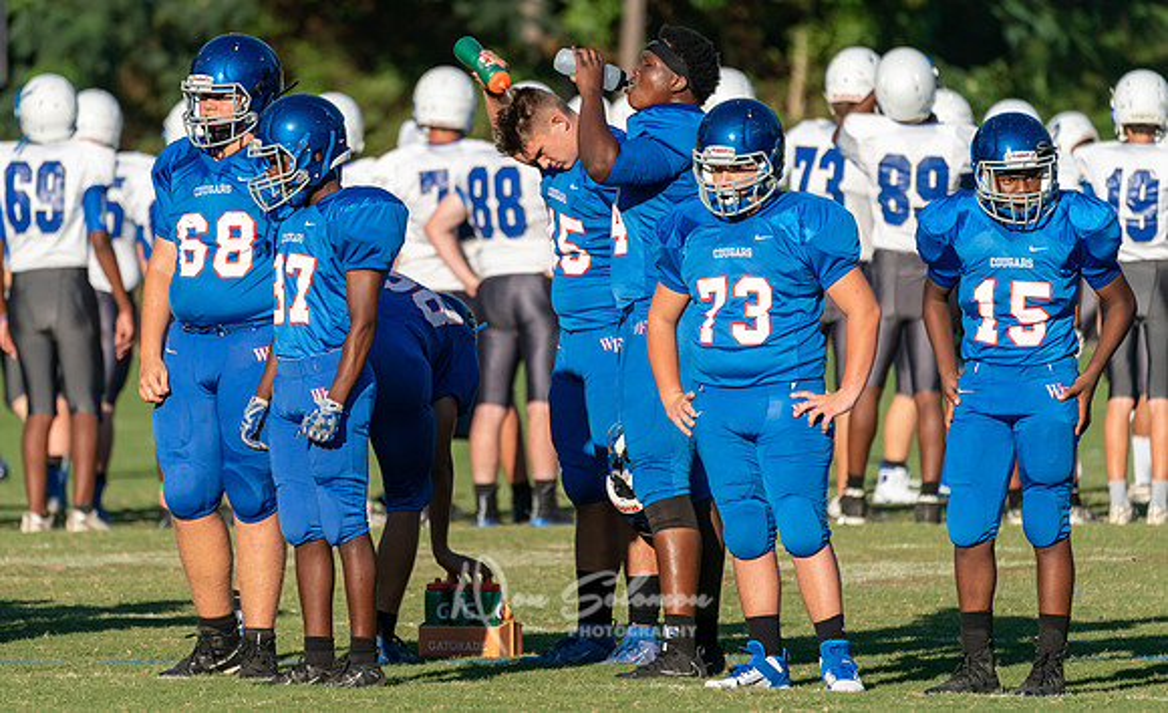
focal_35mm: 530
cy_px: 307
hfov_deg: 4.0
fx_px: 16763
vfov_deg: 2.4
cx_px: 464
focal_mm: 400
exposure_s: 1/3200
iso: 800
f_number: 5.6
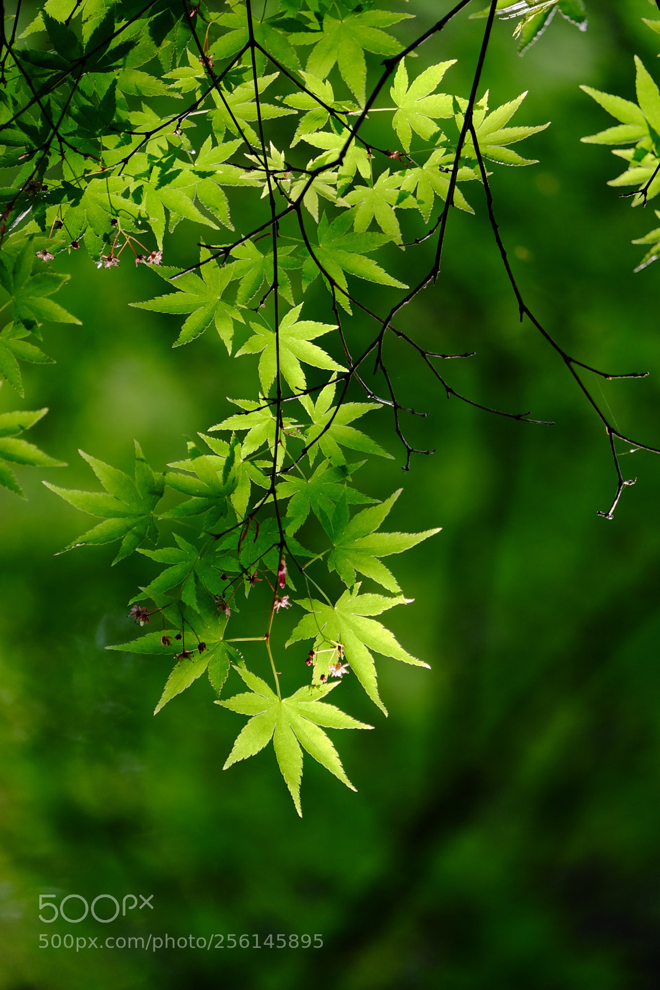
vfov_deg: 7.6
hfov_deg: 5.1
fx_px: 7478
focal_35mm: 272
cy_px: 495
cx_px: 330
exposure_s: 1/180
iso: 400
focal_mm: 181.1
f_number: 4.7
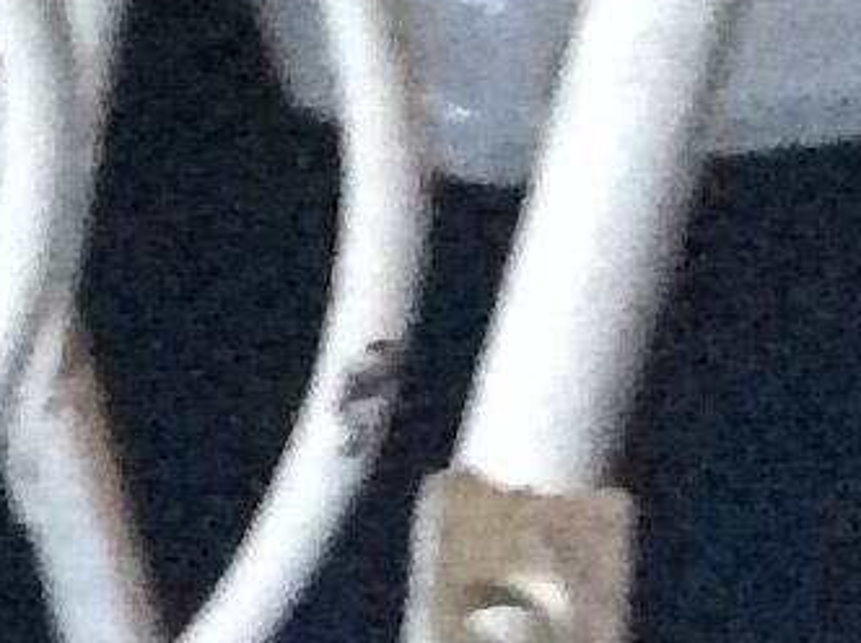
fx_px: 6209
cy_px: 975
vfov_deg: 5.9
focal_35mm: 250
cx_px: -1068
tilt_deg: -50.9
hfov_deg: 7.5
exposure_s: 1/17
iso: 400
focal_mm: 3.3
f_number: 2.4
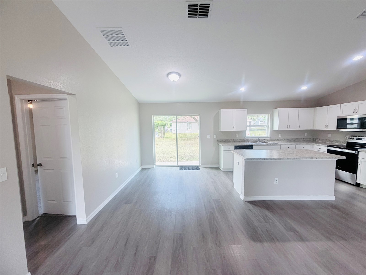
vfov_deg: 85.7
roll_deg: +1.8
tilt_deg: -5.6
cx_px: 183
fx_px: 148
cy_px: 138
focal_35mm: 14
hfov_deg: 102.1
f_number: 2.2
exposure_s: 1/120
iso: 200
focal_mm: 2.22
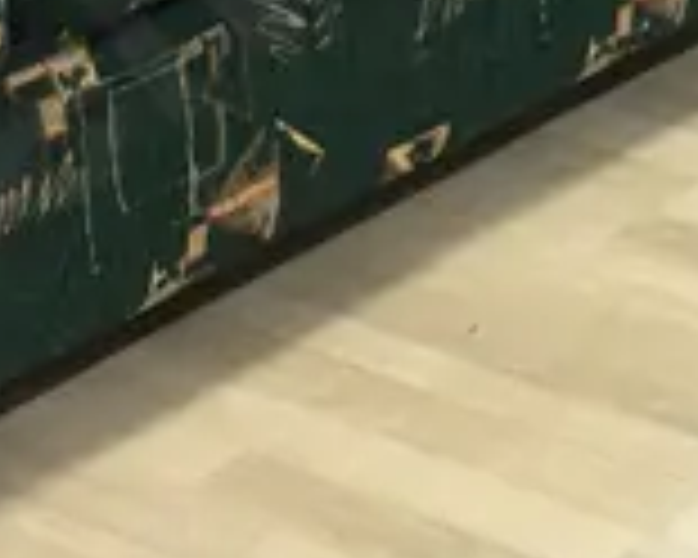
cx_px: 757
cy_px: -414
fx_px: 3863
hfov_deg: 10.2
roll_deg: +1.0
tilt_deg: -14.0
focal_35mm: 187
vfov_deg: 8.0
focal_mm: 4.15
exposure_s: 1/17
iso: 50
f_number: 2.2
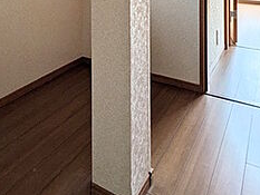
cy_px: -41
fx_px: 271
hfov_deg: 51.1
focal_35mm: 36
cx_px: 109
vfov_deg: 32.5
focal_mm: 1.83
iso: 86
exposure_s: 1/100
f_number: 2.2
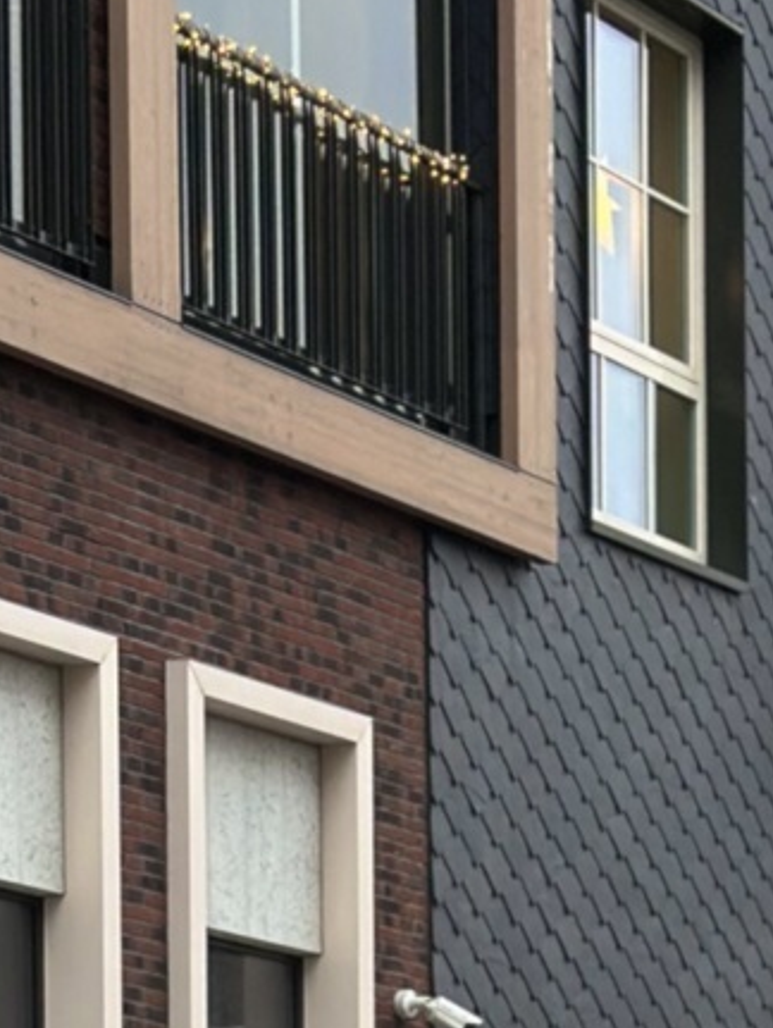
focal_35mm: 178
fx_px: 5292
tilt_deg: +0.9
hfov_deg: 8.3
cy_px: 1577
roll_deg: +0.0
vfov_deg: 10.7
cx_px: 966
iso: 125
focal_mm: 6.86
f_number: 1.78
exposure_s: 1/50
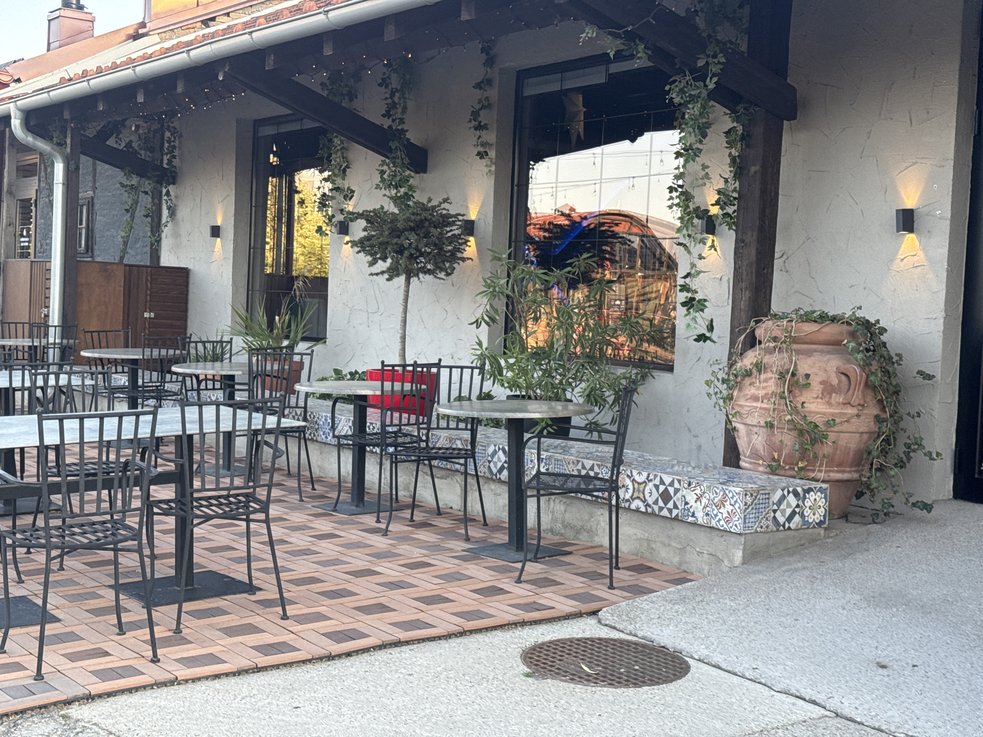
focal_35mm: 48
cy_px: 368
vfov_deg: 30.3
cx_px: 492
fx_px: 1363
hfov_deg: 39.7
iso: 64
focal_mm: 6.76
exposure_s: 1/231
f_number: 1.78
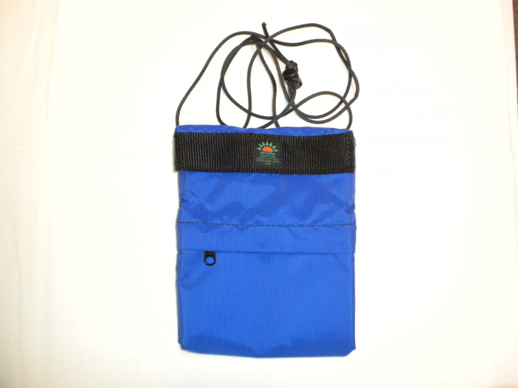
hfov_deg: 50.1
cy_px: 194
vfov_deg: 38.7
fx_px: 554
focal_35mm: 37
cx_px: 259
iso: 400
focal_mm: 6.6
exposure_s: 1/31.4
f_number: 3.5
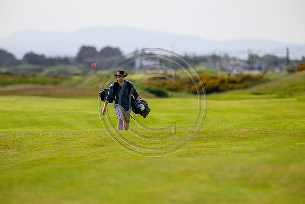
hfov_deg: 5.2
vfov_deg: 3.4
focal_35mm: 400
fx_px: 3390
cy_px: 102
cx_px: 152
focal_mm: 400
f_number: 4
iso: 500
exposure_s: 1/4000
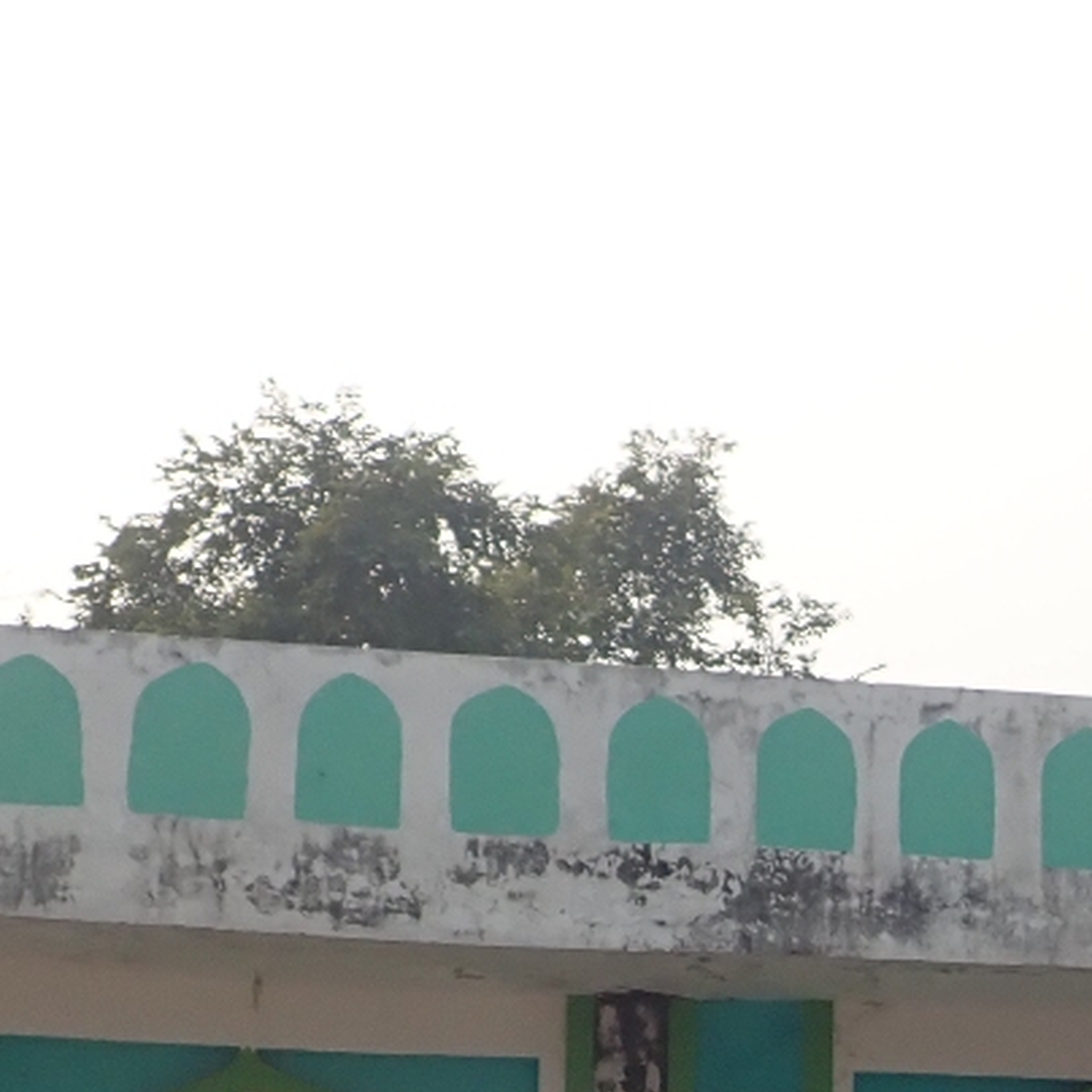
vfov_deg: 19.8
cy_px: 1318
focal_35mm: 82
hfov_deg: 20.6
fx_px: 2927
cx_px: 1019
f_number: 8
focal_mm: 4.5
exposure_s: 1/60
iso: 125
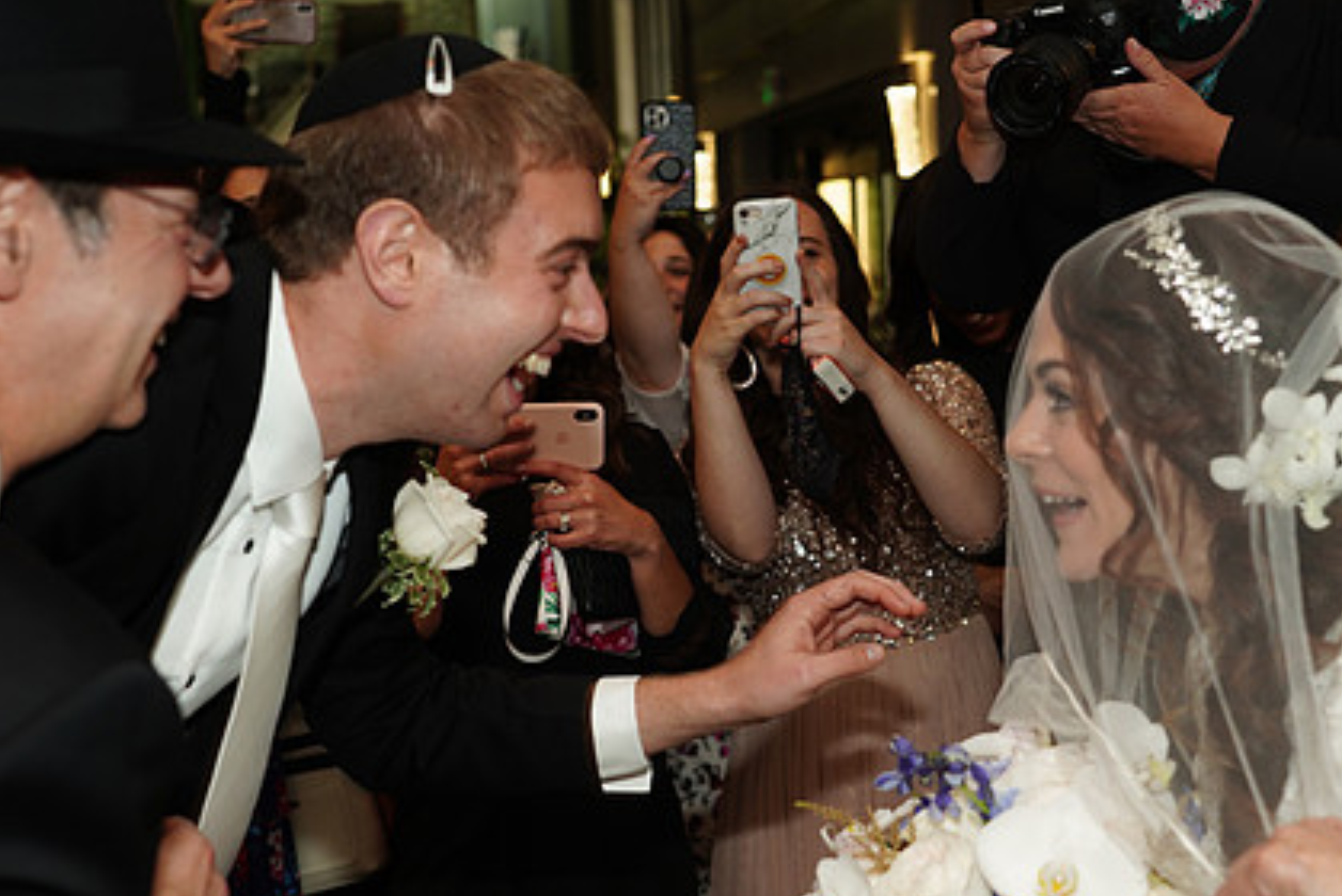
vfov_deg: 21.0
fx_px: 2425
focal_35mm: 65
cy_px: 485
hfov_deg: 30.9
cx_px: 743
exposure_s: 1/80
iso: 640
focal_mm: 47
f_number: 4.5
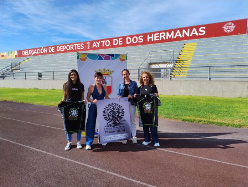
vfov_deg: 56.9
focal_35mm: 24
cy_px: 94
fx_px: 172
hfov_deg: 71.5
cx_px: 124
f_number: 1.8
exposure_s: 1/1464
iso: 100
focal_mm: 5.56
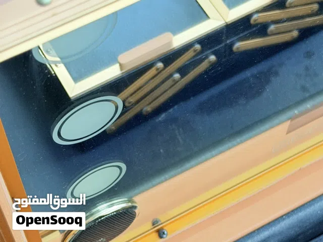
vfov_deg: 30.3
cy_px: 121
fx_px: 448
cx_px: 162
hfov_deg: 39.7
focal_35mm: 48
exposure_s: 1/33
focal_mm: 6.76
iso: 250
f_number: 1.78
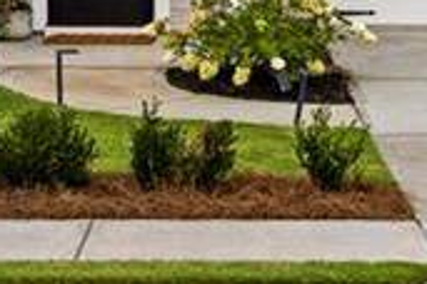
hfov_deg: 12.7
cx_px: 210
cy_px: -473
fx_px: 1921
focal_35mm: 162
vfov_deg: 7.7
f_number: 8
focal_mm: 27
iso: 500
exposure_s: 1/800
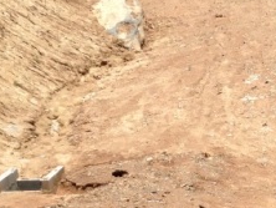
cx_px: 262
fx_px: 1006
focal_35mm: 126
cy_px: 146
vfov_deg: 11.8
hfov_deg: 15.4
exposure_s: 1/1783
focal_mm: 4.28
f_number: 2.4
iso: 64
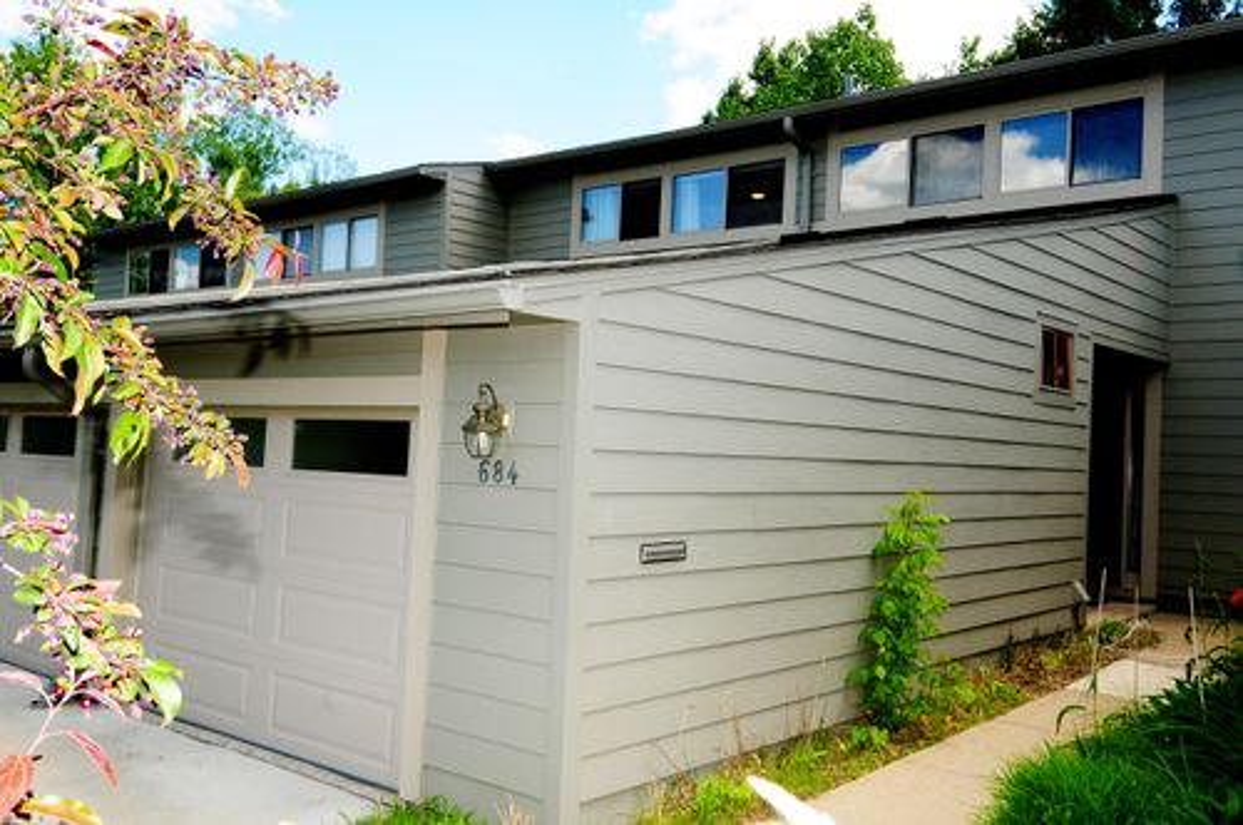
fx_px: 1138
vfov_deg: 39.9
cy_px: 412
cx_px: 622
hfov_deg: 57.3
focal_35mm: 33
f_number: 11
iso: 400
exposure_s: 1/200
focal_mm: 22
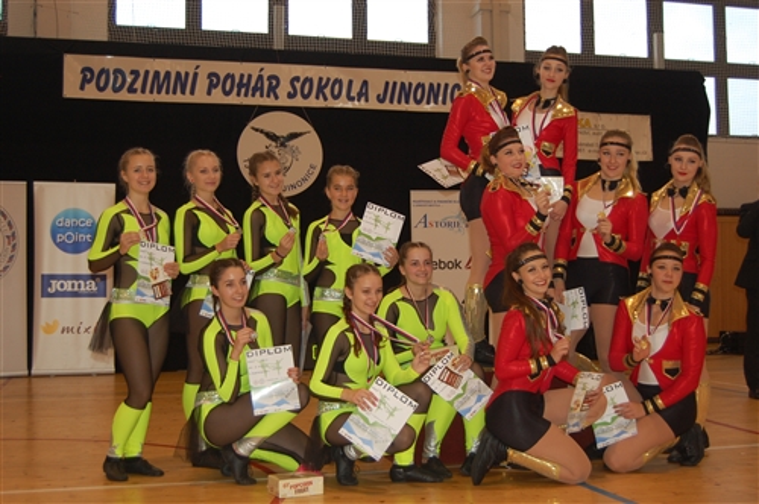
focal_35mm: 46
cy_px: 252
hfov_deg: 42.4
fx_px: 979
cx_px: 380
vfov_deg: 28.9
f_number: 4.5
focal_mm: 31
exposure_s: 1/60
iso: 400
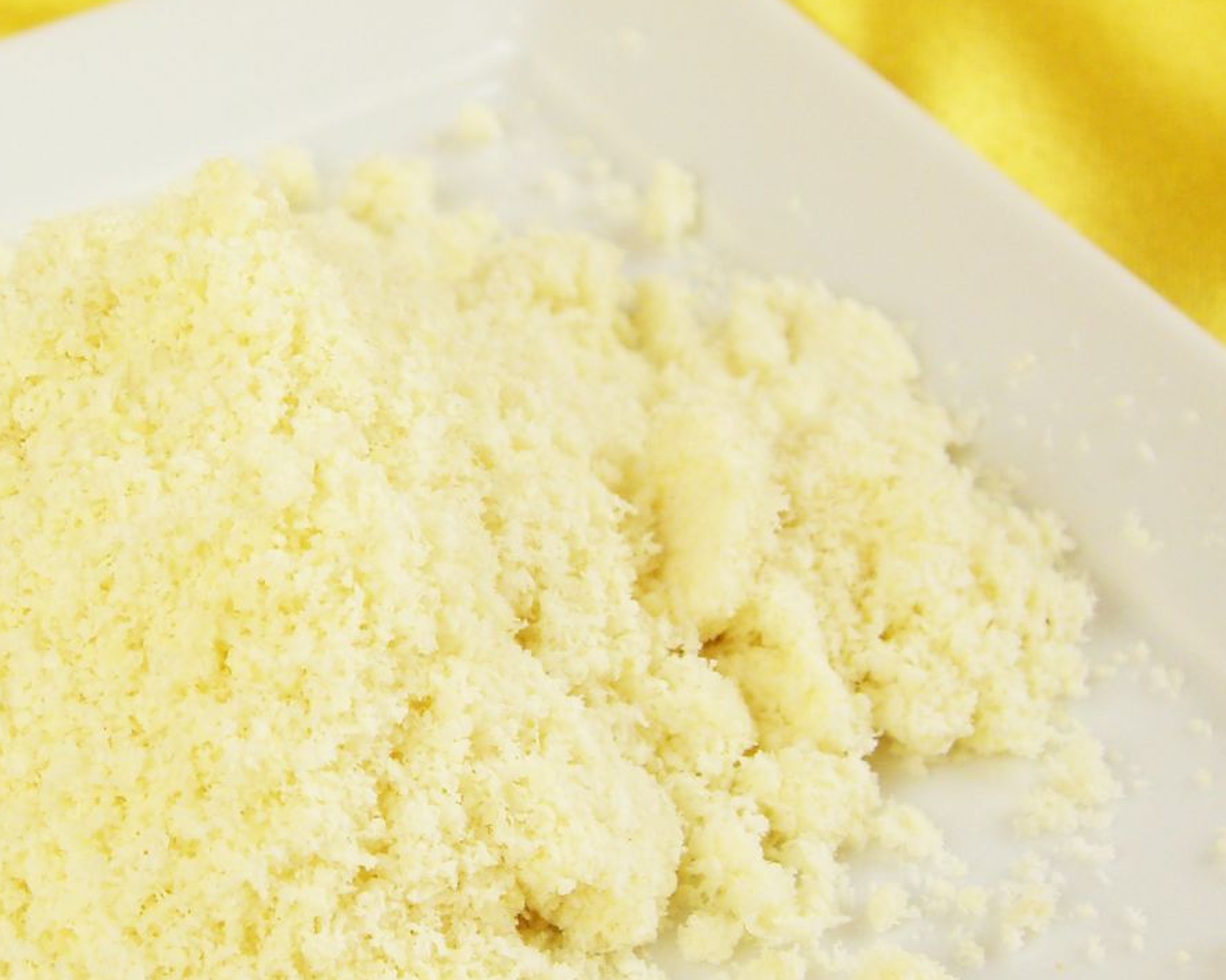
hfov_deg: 29.0
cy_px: 406
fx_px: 2358
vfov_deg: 23.5
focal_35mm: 65
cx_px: 431
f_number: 3.1
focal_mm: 9.6
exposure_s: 1/320
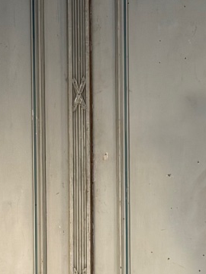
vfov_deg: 12.0
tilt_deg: -0.5
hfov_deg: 9.1
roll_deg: +0.7
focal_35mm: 160
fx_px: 1270
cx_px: 285
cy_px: 345
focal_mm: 6.76
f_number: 1.78
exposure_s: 1/50
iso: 80
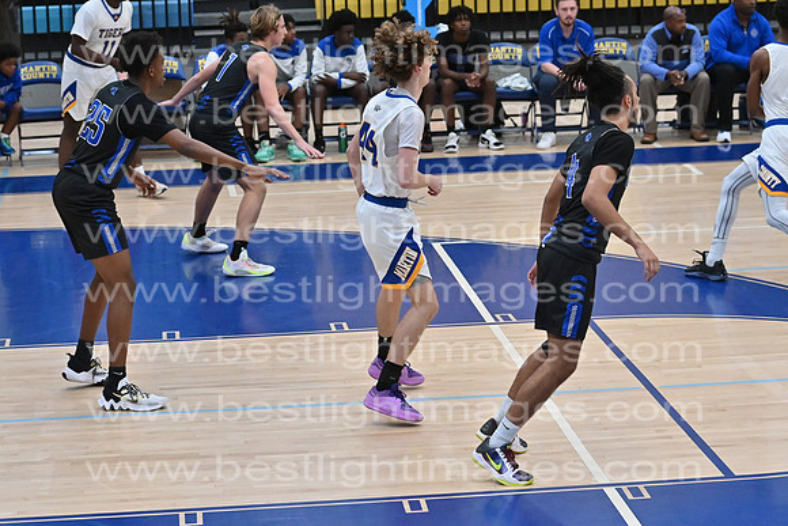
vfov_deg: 11.4
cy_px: 263
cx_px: 394
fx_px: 2627
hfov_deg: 17.1
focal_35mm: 120
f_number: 4
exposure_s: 1/800
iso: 4500
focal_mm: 80
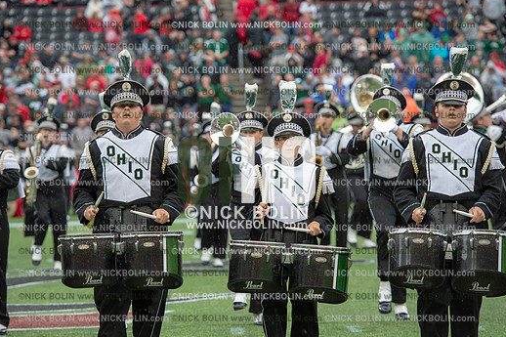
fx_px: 2515
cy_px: 183
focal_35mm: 179
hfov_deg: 11.5
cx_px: 246
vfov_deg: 7.7
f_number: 4
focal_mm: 160
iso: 400
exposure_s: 1/500
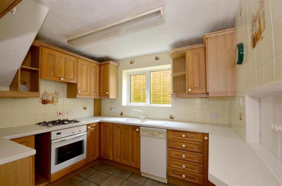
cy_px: 93
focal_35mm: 15
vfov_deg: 77.0
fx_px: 117
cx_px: 141
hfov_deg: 100.5
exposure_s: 1/4
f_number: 11
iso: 200
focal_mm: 10
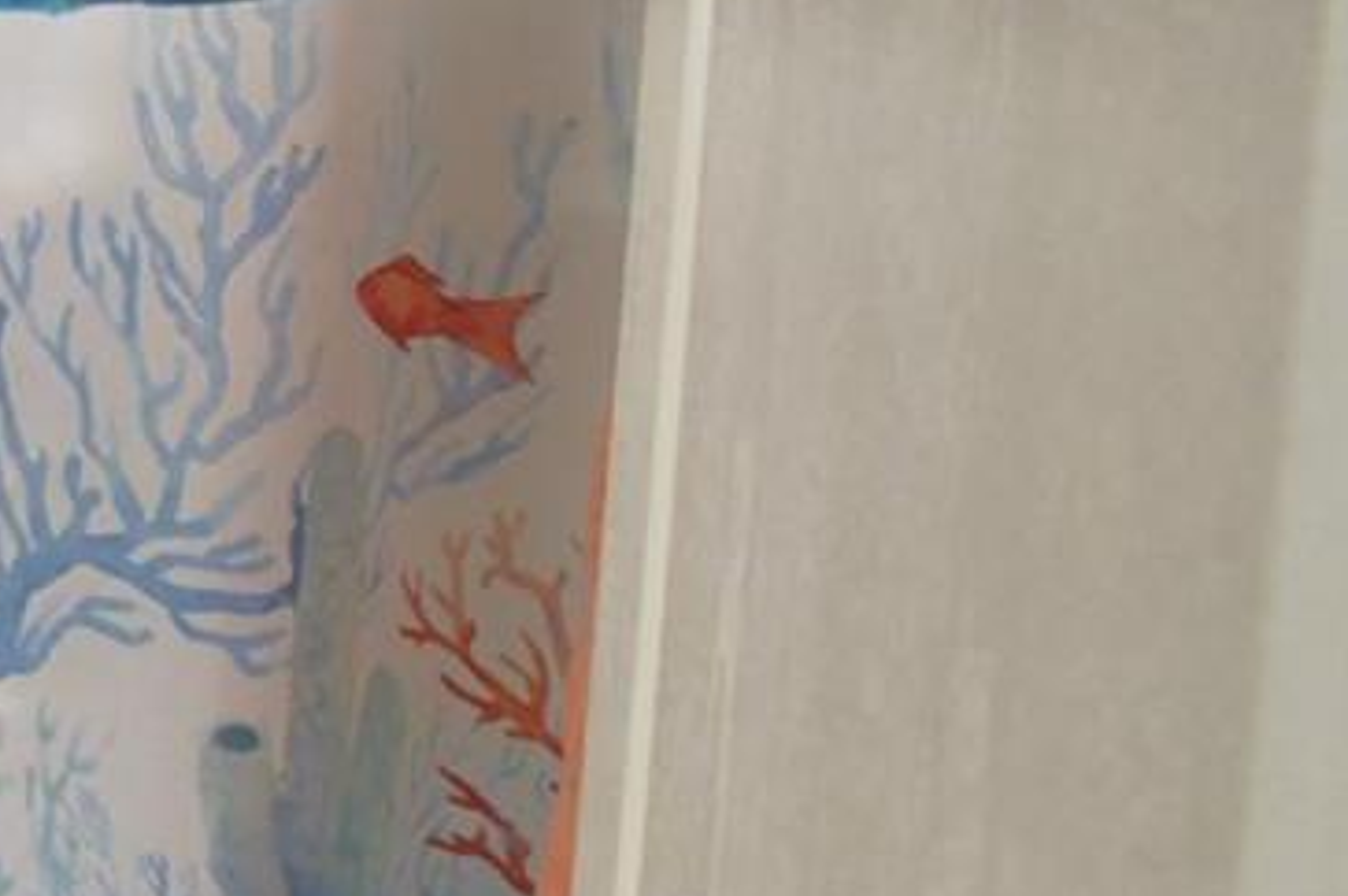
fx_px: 2469
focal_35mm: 66
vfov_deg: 20.2
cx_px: -1248
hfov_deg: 19.6
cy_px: 104
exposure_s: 1/30
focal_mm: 10
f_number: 4.5
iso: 450
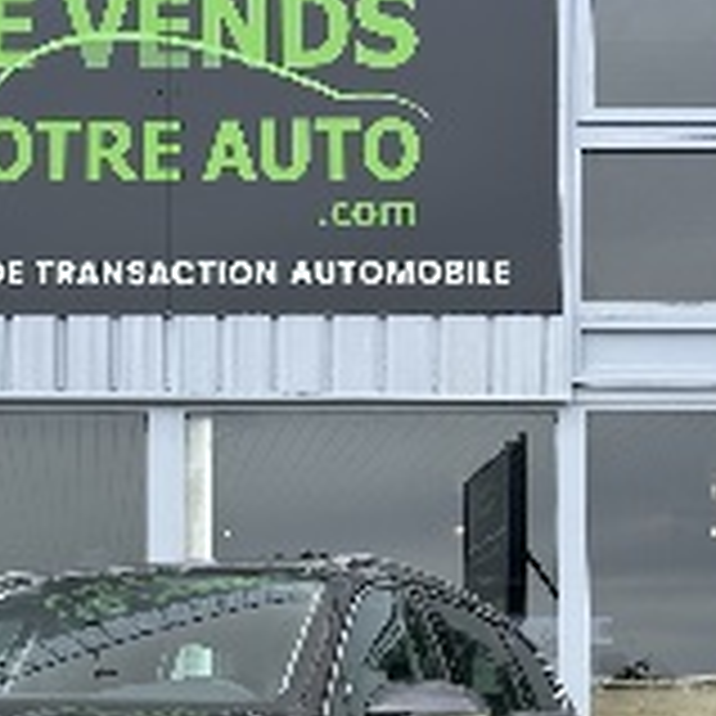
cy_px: 666
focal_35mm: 60
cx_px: 63
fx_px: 1404
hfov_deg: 27.5
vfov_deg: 27.4
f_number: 1.5
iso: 50
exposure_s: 1/982
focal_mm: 5.7
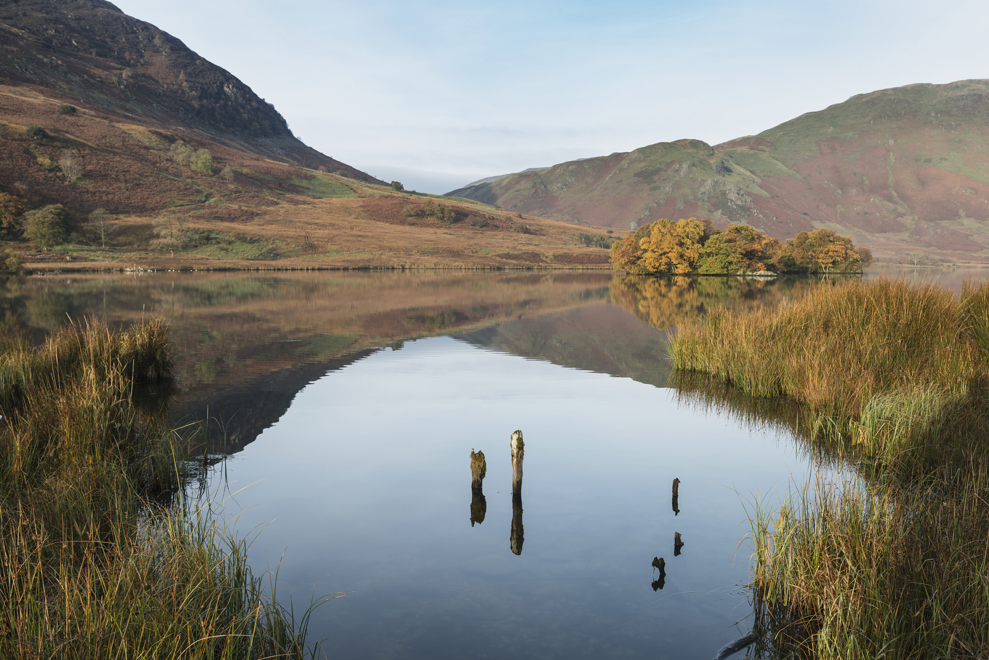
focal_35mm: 35
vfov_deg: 37.9
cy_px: 330
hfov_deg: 54.4
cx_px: 494
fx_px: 962
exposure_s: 1/20
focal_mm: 35
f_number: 16
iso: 100
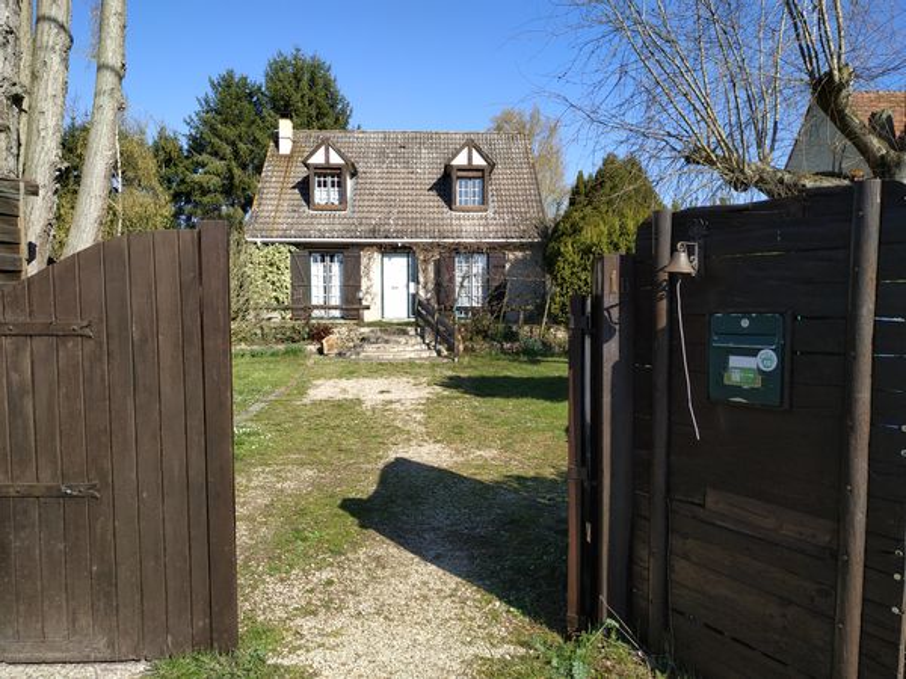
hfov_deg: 71.6
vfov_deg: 56.8
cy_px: 340
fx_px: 628
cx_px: 453
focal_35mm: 24
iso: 100
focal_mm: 3.94
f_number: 1.9
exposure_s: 1/1312
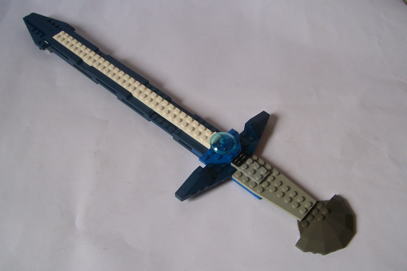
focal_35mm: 38
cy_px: 138
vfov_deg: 35.1
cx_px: 202
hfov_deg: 50.7
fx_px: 430
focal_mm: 6
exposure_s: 1/121
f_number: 2.7
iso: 80
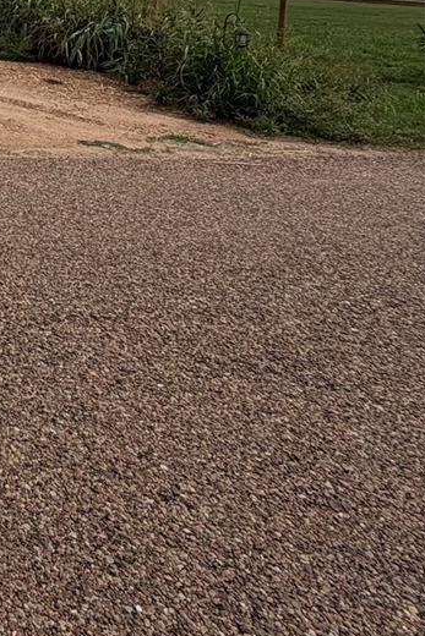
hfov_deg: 22.8
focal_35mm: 43
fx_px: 761
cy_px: 7
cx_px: -274
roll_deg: -1.6
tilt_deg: -5.6
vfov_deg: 40.2
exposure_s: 1/1795
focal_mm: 2.22
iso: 20
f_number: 2.2
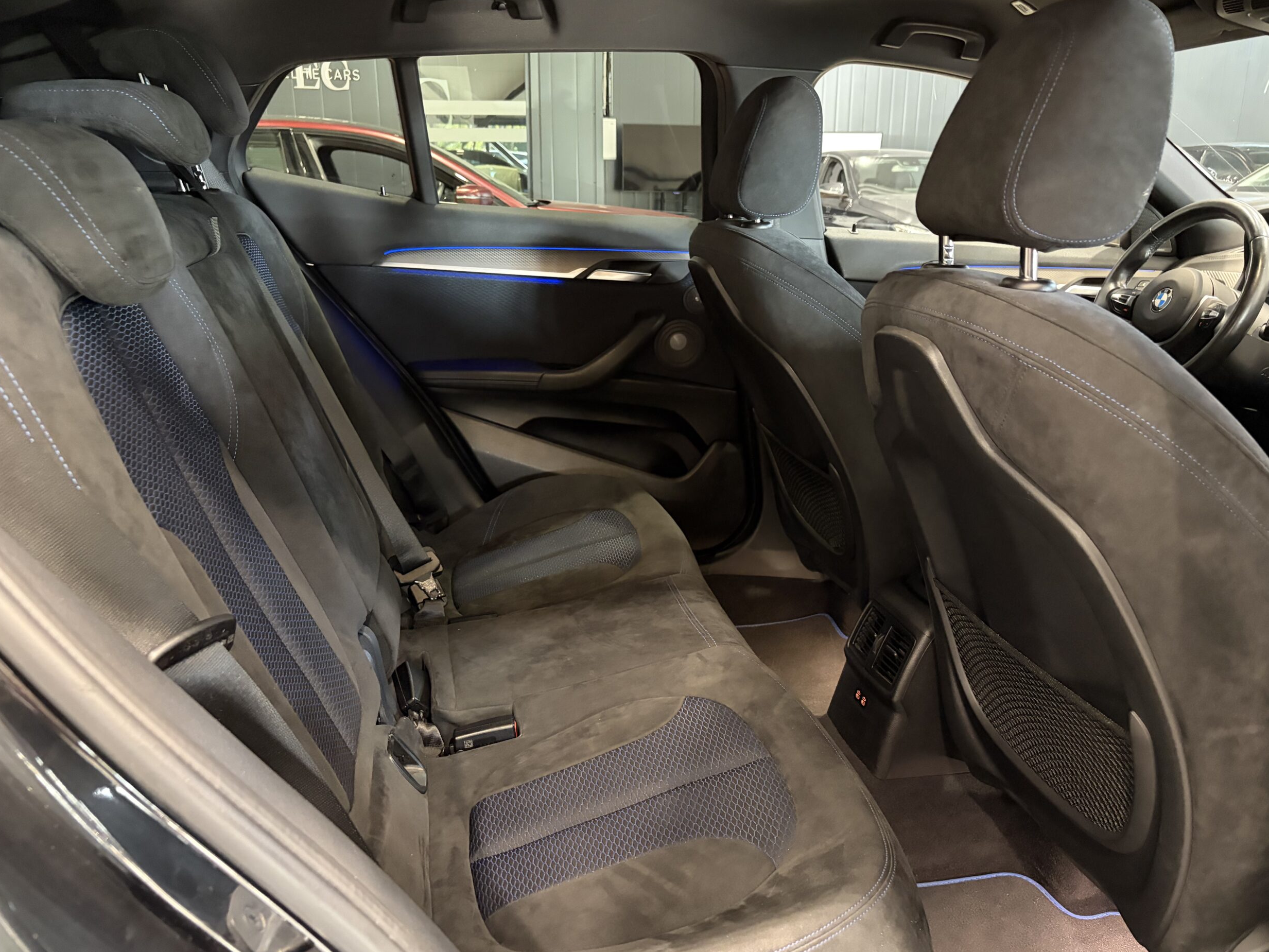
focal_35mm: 27
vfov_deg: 51.4
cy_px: 483
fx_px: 990
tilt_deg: -16.7
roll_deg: +0.7
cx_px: 639
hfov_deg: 65.3
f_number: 1.6
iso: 640
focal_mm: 5.96
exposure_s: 1/29
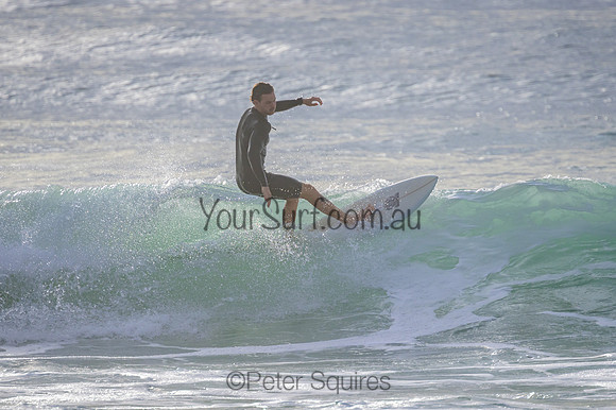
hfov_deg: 3.4
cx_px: 308
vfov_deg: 2.3
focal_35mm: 600
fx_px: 10260
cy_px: 205
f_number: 5.6
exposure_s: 1/2500
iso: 180
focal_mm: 400
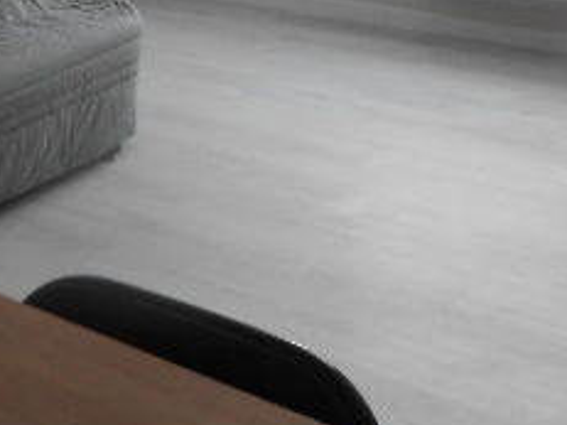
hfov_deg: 26.3
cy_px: -29
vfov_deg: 19.6
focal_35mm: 72
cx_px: 79
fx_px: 1179
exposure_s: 1/30
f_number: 3.2
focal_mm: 4.6
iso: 125
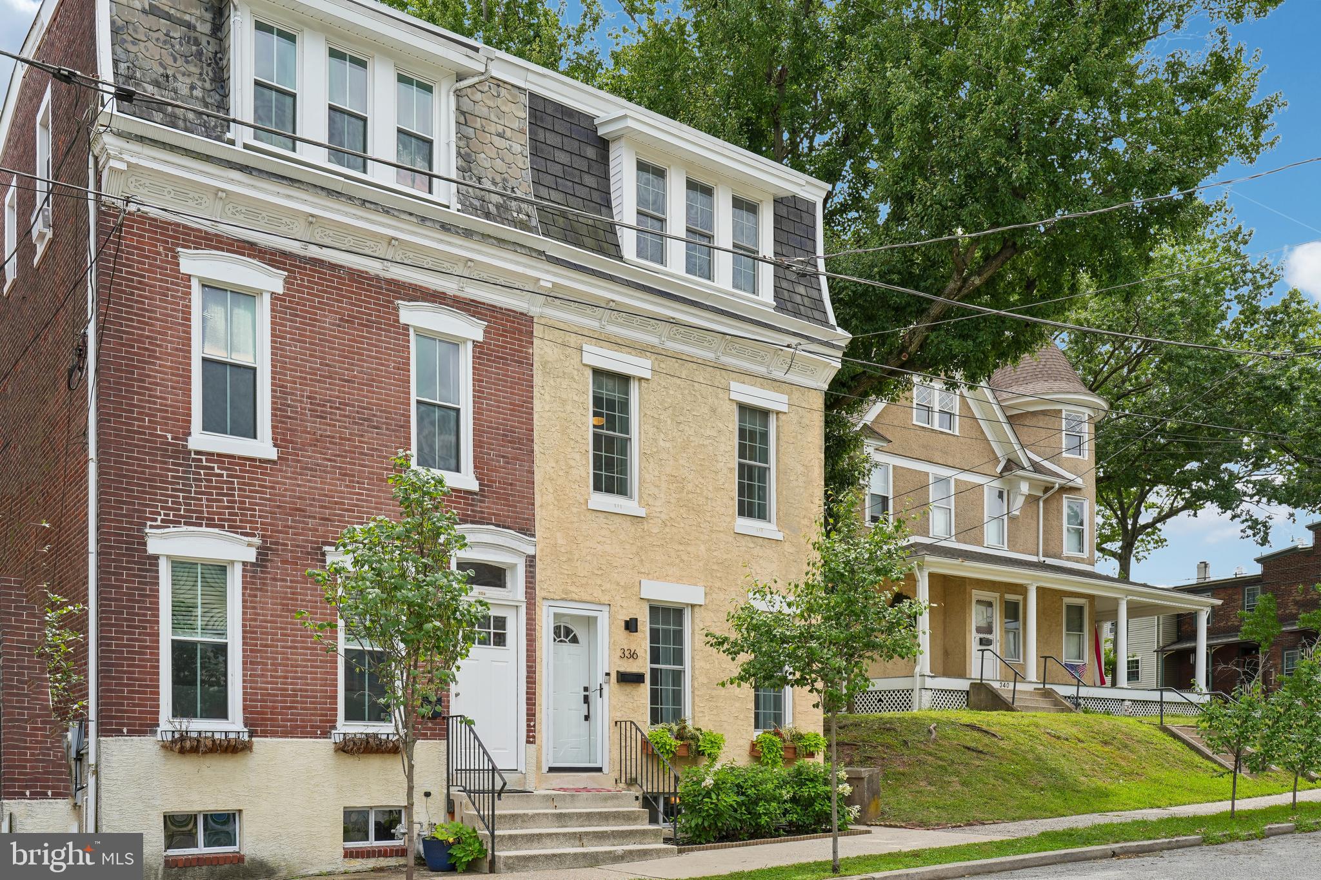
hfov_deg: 55.8
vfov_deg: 38.9
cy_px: 440
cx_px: 660
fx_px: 1247
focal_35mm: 34
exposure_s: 1/160
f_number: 8
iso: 100
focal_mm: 34
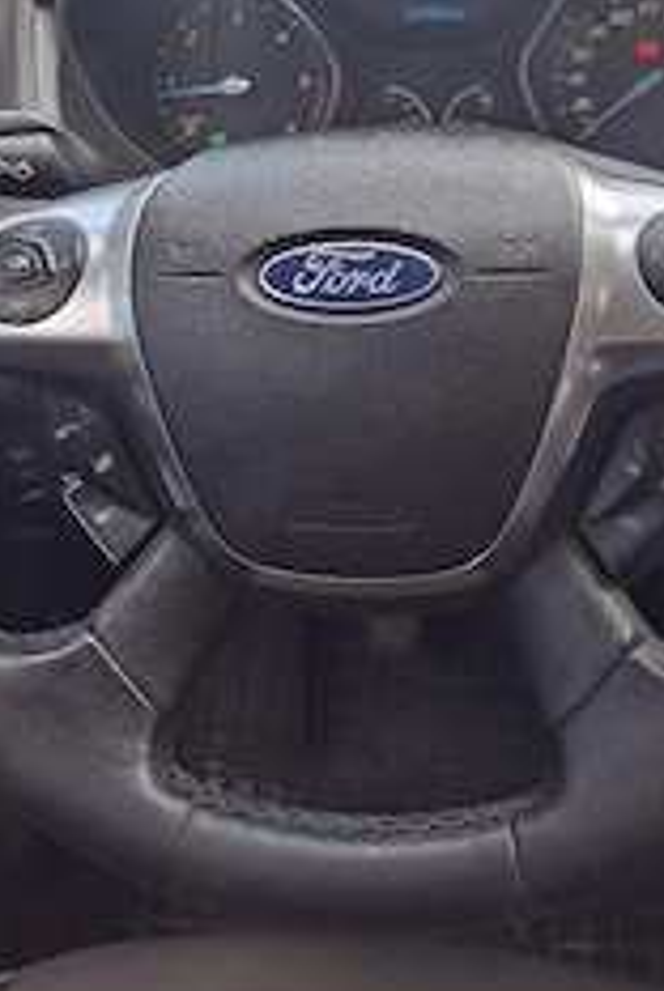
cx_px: 387
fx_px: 1131
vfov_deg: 45.0
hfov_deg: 32.7
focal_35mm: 41
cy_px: 200
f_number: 1.8
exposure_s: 1/100
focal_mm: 5.54
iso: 50
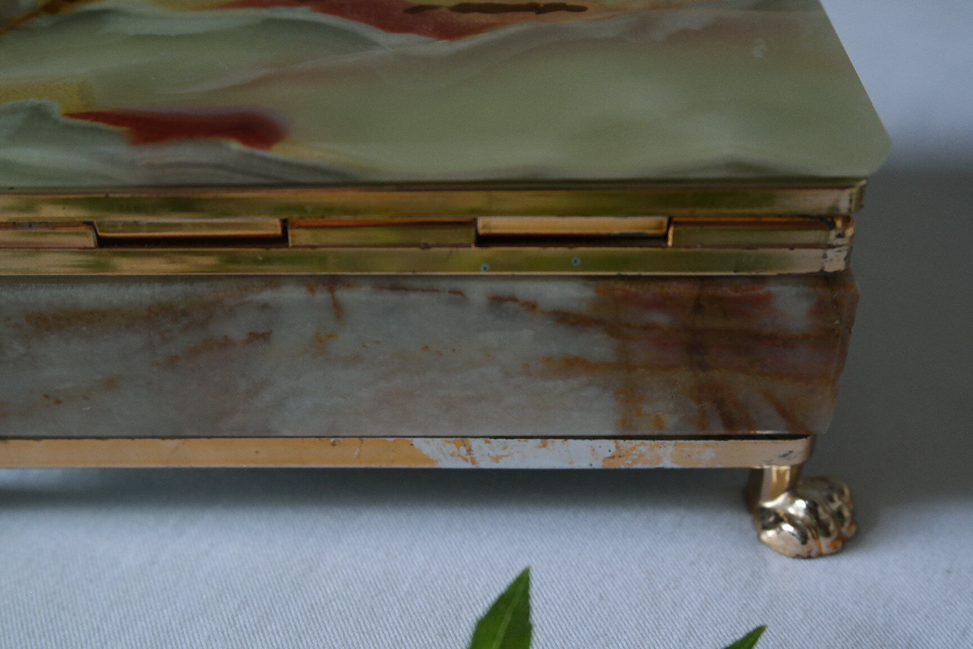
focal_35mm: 49
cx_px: 486
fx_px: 1324
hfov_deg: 40.3
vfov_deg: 27.5
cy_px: 324
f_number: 5.6
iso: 800
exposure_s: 1/50
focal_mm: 32
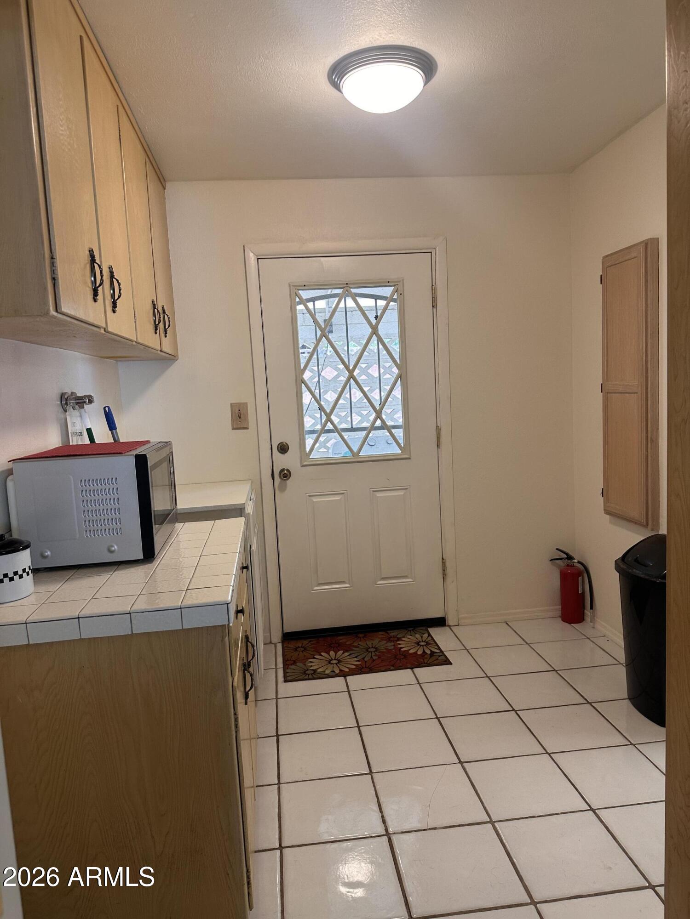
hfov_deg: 56.8
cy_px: 460
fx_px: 638
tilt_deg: -5.9
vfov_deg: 71.6
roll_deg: +2.8
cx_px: 345
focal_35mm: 24
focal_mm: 6.86
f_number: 1.78
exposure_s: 1/60
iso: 125
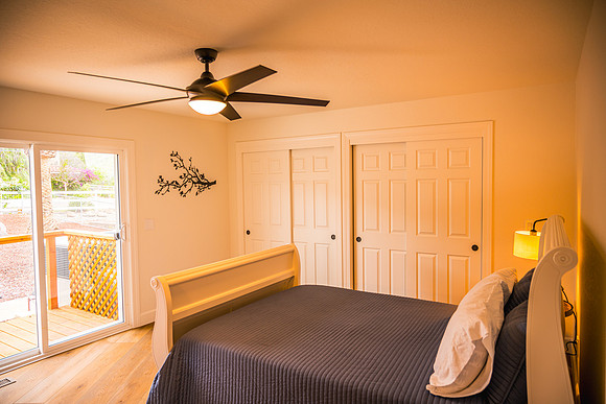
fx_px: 404
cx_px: 303
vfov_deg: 53.2
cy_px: 202
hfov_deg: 73.7
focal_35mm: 24
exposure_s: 1/6
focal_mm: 24
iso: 64
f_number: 4
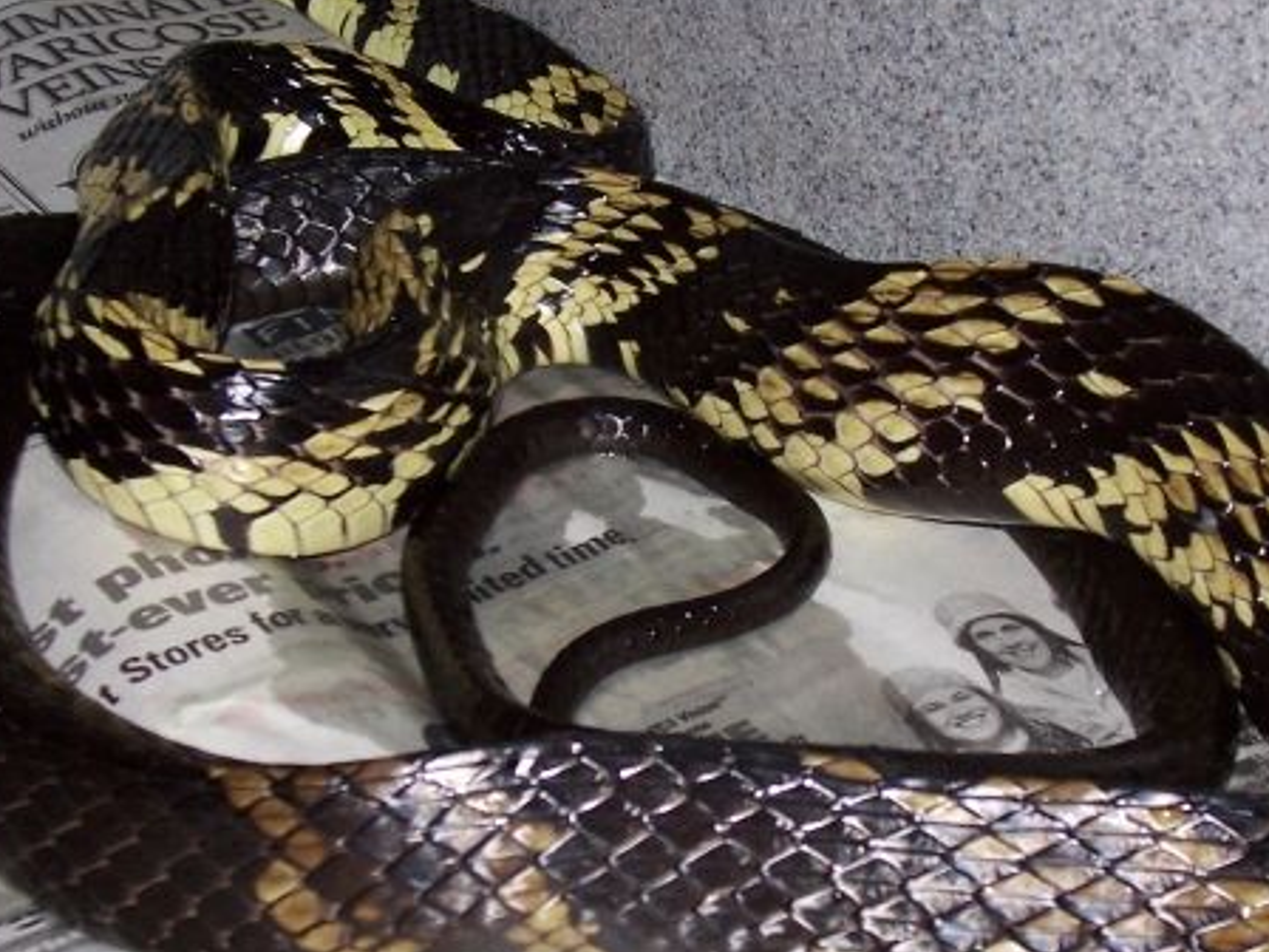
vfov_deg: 19.6
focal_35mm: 75
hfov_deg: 26.0
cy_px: 547
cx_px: 685
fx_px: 2749
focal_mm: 7
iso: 125
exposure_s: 1/60
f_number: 3
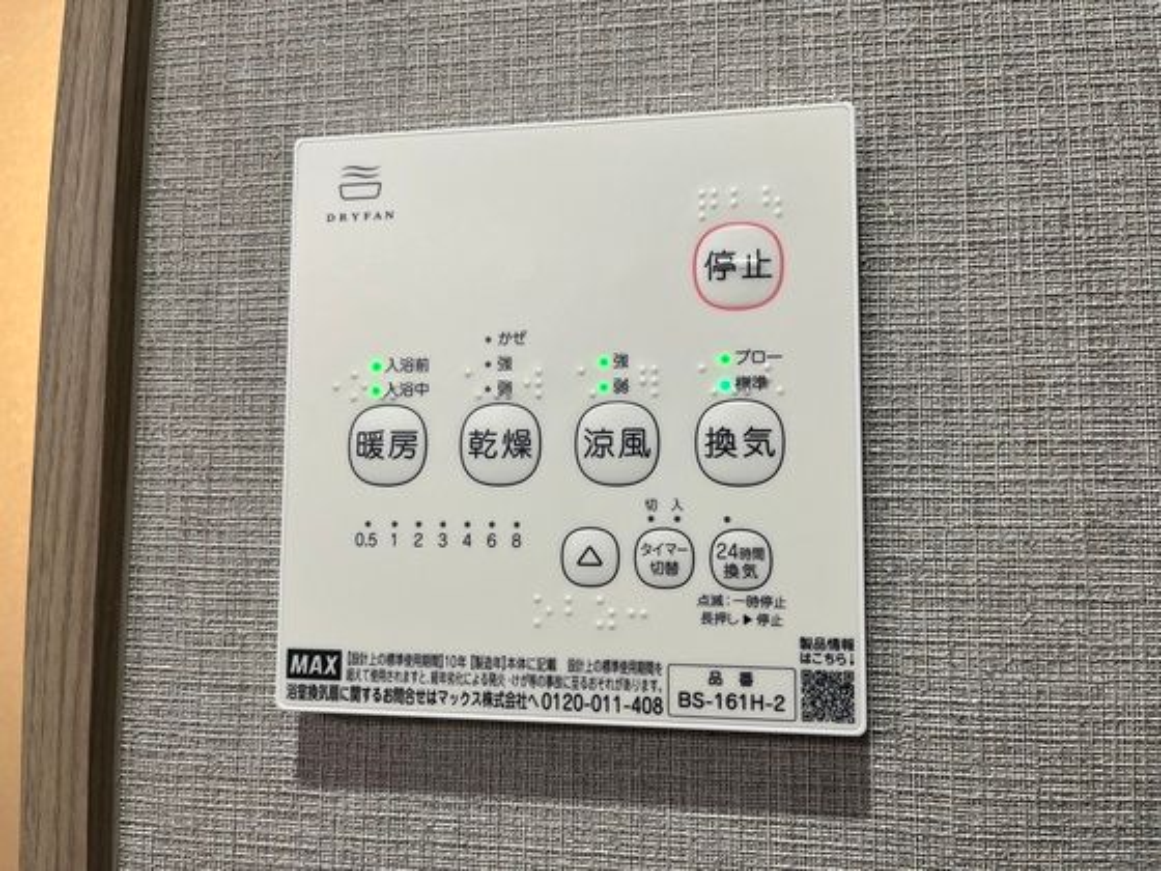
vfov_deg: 53.1
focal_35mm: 26
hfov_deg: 67.3
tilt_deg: +4.5
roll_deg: -0.9
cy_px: 436
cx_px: 580
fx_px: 872
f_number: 1.6
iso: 125
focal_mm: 5.1
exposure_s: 1/120
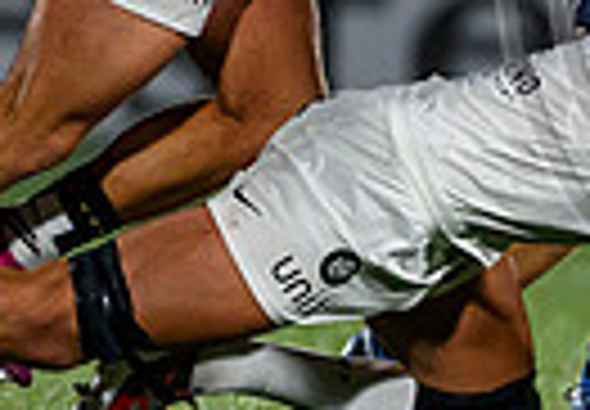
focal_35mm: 2624
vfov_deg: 0.5
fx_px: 43565
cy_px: 243
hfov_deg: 0.8
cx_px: 1594
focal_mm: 400
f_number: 2.8
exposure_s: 1/1600
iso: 4000
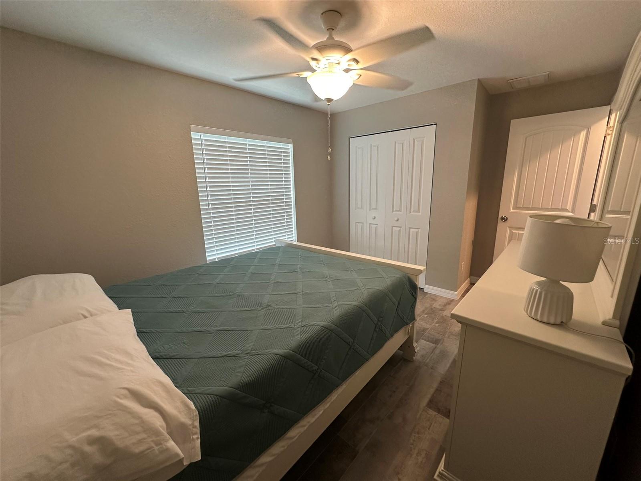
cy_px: 240
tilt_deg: -12.2
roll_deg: +1.5
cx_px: 320
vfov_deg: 85.7
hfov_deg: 102.1
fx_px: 259
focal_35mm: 14
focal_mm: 2.22
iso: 160
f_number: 2.2
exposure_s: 1/60
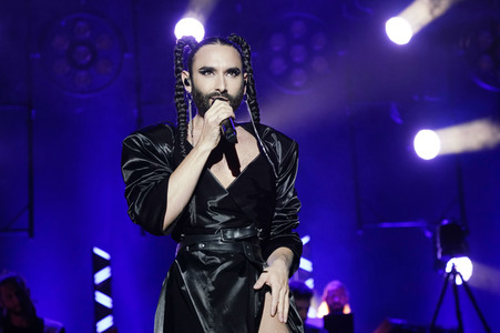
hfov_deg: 22.2
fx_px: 1277
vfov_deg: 14.8
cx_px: 250
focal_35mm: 92
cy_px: 166
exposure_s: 1/250
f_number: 4.5
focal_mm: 92
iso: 2000
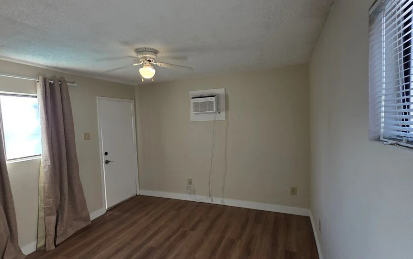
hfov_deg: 94.4
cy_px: 134
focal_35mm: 17
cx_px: 204
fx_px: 191
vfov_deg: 68.0
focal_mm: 2.2
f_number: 1.9
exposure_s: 1/120
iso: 64
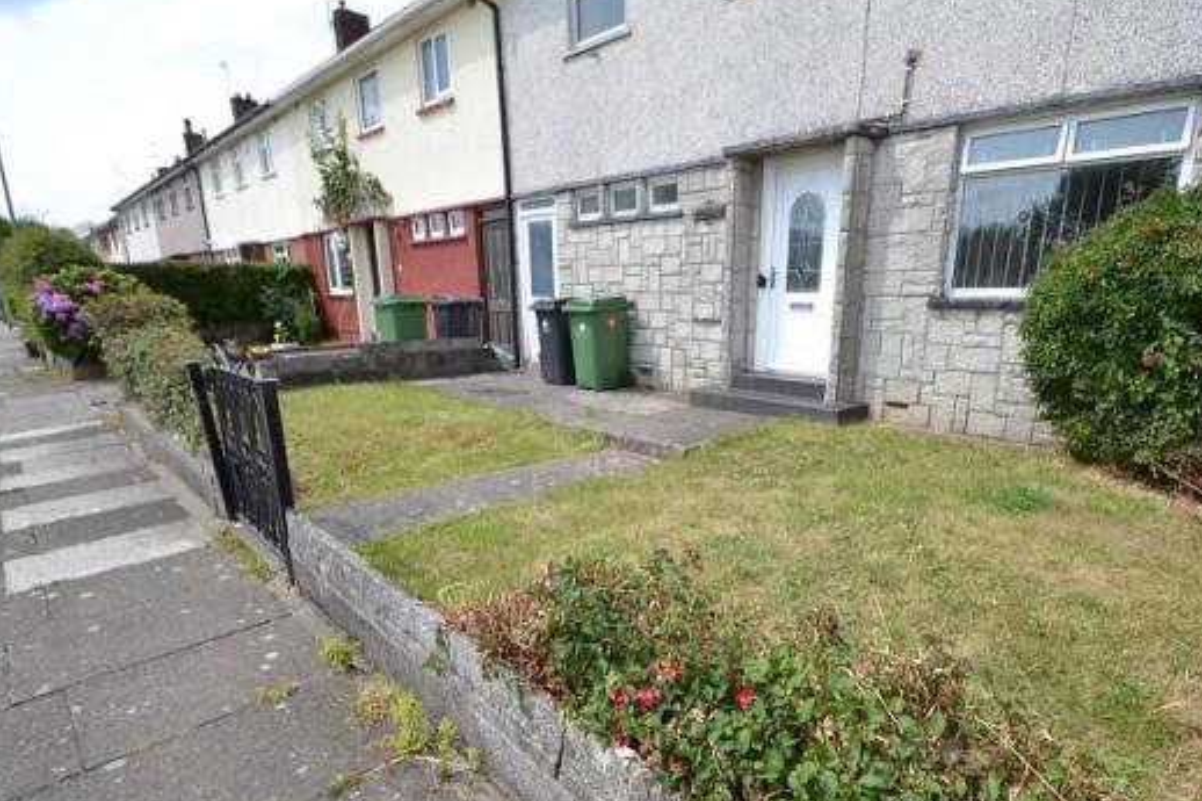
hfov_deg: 86.2
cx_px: 701
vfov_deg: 64.0
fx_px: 634
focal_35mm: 19
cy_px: 475
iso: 100
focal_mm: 10
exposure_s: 1/200
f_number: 7.1
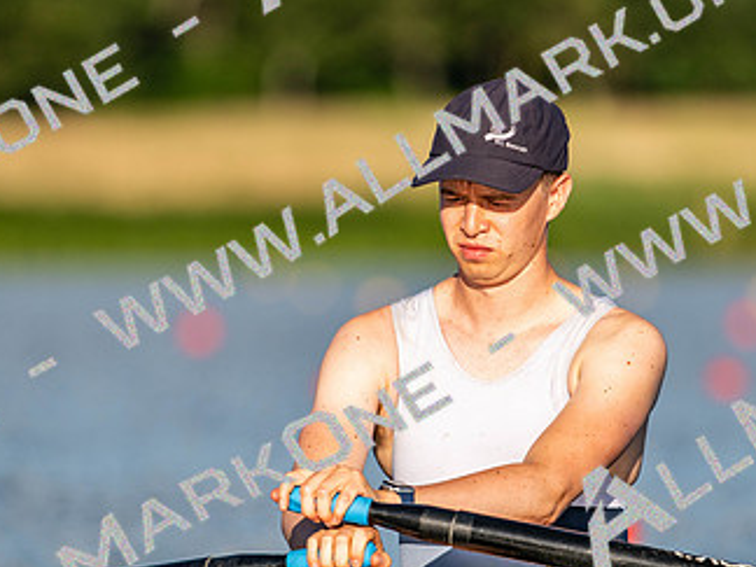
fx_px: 15026
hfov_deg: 2.9
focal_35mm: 688
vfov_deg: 2.2
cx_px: 383
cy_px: 356
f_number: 4.5
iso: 220
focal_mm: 400
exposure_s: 1/2500
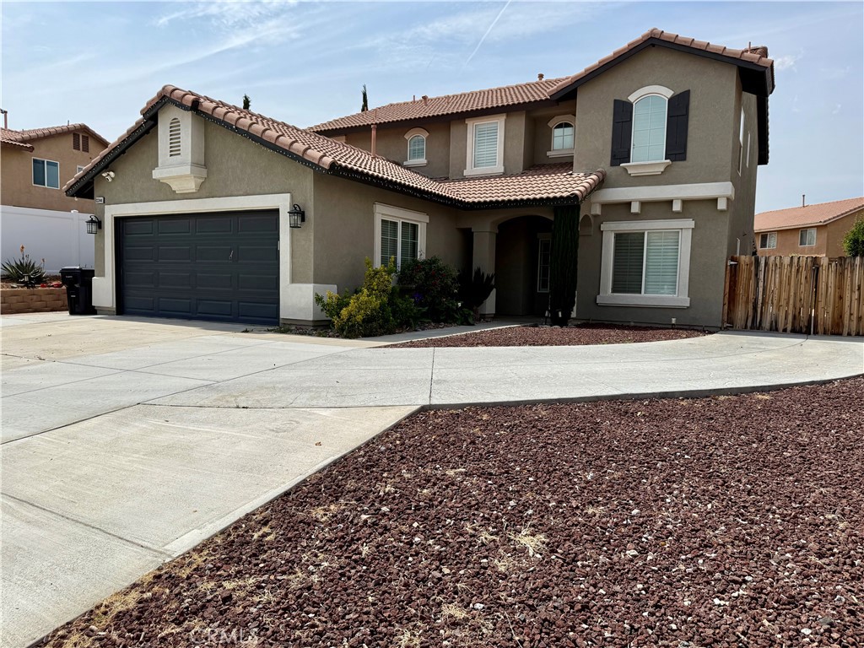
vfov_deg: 56.8
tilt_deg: -3.7
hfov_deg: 71.6
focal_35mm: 24
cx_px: 432
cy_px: 324
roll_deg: -0.9
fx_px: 599
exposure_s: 1/8130
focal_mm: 6.76
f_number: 1.78
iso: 80
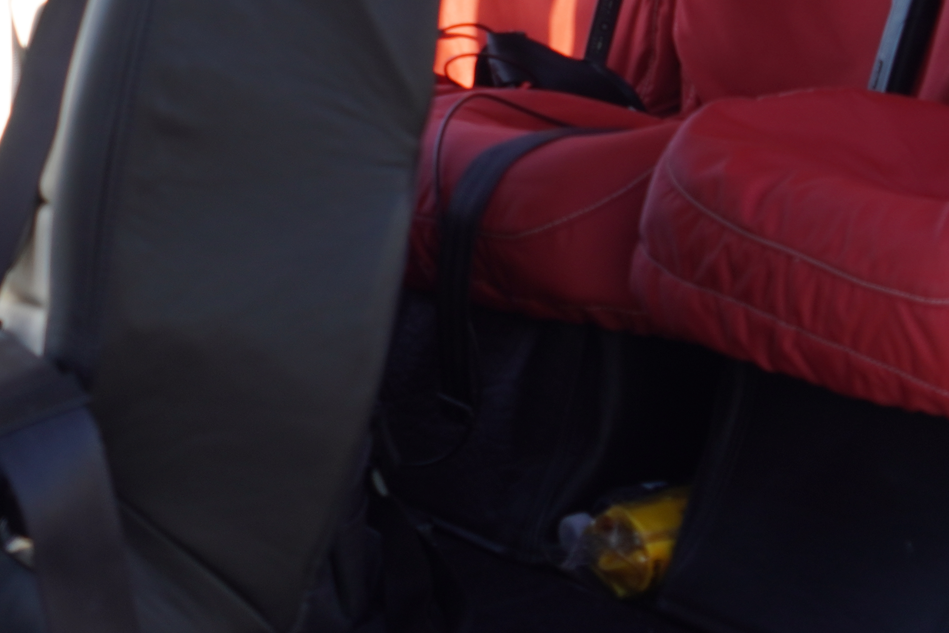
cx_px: 362
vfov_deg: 13.1
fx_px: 2662
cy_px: -166
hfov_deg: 20.2
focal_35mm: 101
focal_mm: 24
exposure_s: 1/160
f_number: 4.5
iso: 100
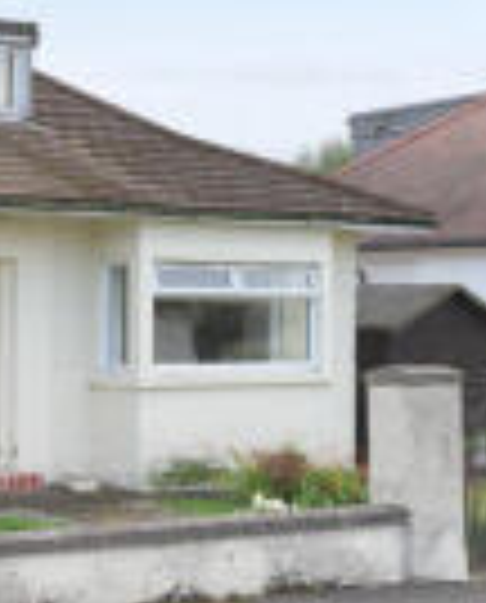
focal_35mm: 93
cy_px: 169
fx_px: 1665
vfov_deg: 20.4
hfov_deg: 15.8
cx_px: -135
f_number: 5
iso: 800
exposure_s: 1/500
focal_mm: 28
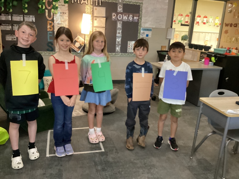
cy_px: 90
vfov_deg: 45.4
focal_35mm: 31
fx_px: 214
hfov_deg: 58.4
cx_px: 120
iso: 640
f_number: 2.4
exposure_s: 1/30
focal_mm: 3.3
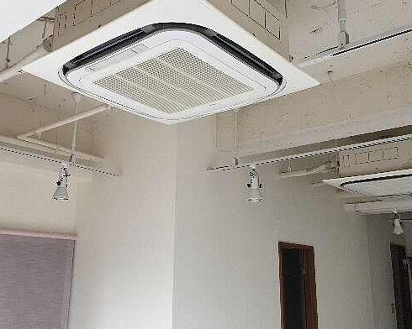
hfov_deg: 49.0
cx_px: 192
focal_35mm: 37
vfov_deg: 40.1
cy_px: 173
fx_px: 451
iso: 32
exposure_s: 1/40
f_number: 2.2
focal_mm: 4.15
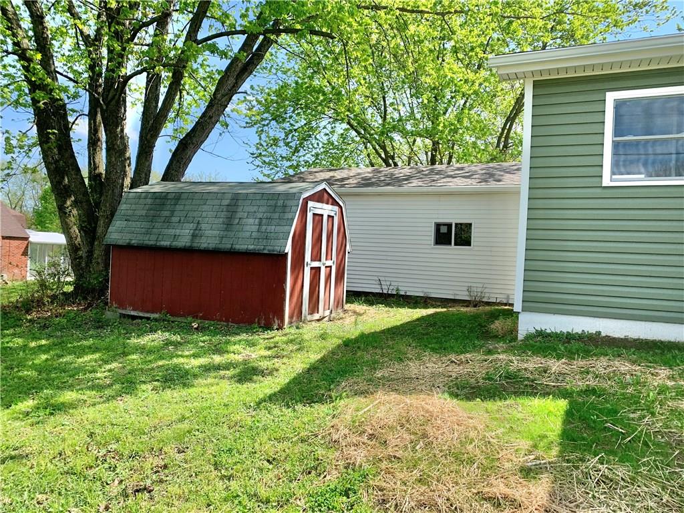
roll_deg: -3.9
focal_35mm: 26
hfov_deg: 67.3
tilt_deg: +2.5
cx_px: 342
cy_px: 256
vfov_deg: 53.1
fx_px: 514
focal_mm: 4.25
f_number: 1.8
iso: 25
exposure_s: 1/903
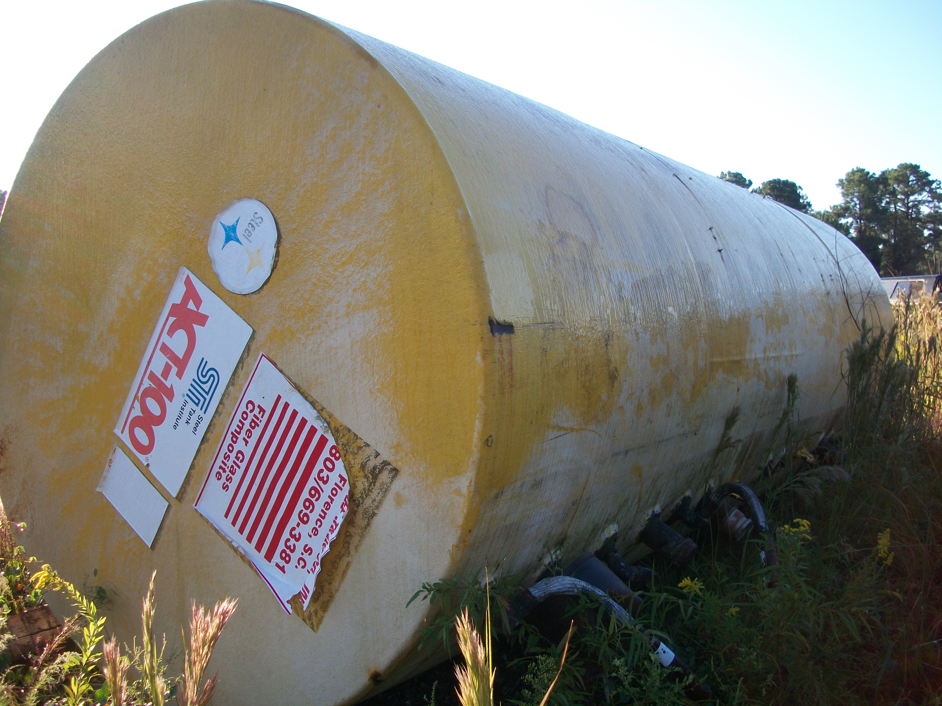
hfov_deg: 52.6
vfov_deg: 40.7
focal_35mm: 35
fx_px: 952
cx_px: 471
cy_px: 353
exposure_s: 1/250
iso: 80
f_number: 3.1
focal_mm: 6.3
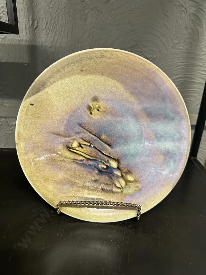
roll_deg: -2.5
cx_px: 103
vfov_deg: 71.6
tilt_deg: -23.6
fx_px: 190
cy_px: 138
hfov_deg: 56.8
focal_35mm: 24
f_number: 1.78
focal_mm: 6.86
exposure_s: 1/50
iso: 320
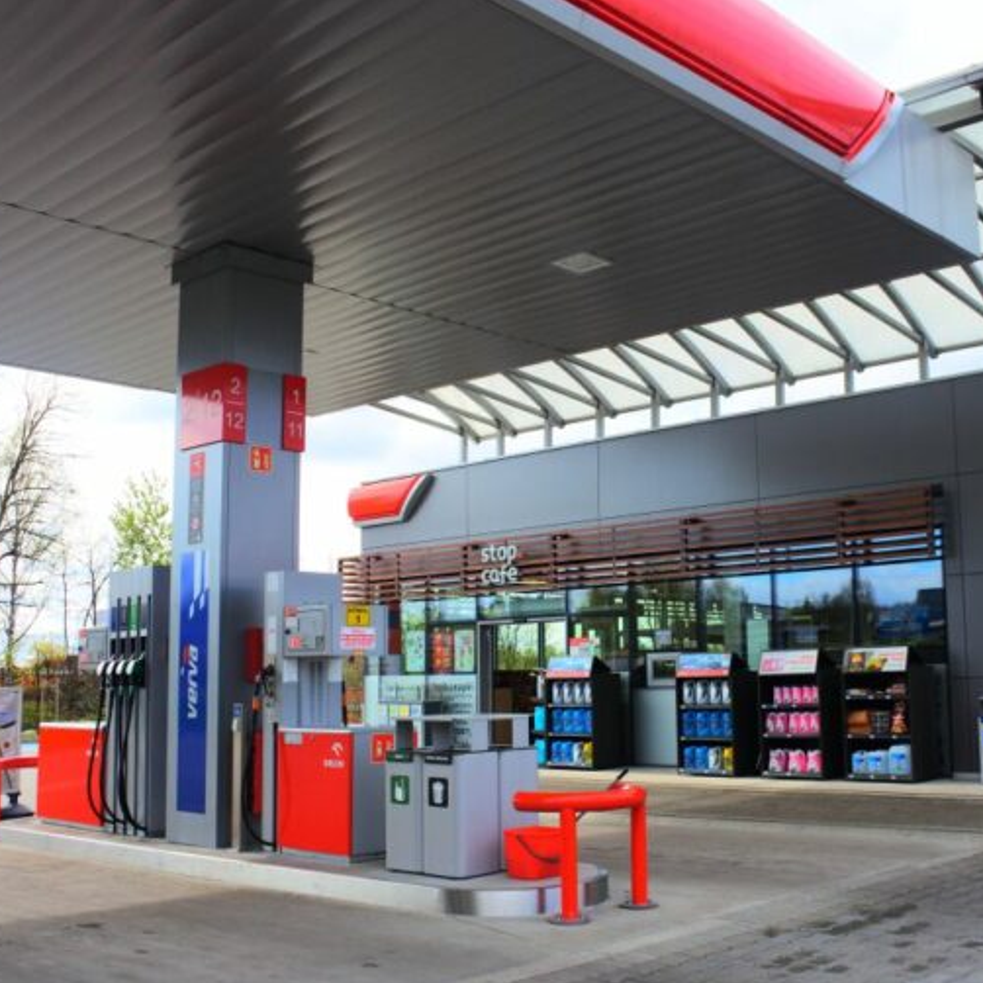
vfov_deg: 42.8
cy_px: 497
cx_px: 629
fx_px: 1253
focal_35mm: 39
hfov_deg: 42.4
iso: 160
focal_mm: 11.4
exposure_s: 1/800
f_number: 3.8
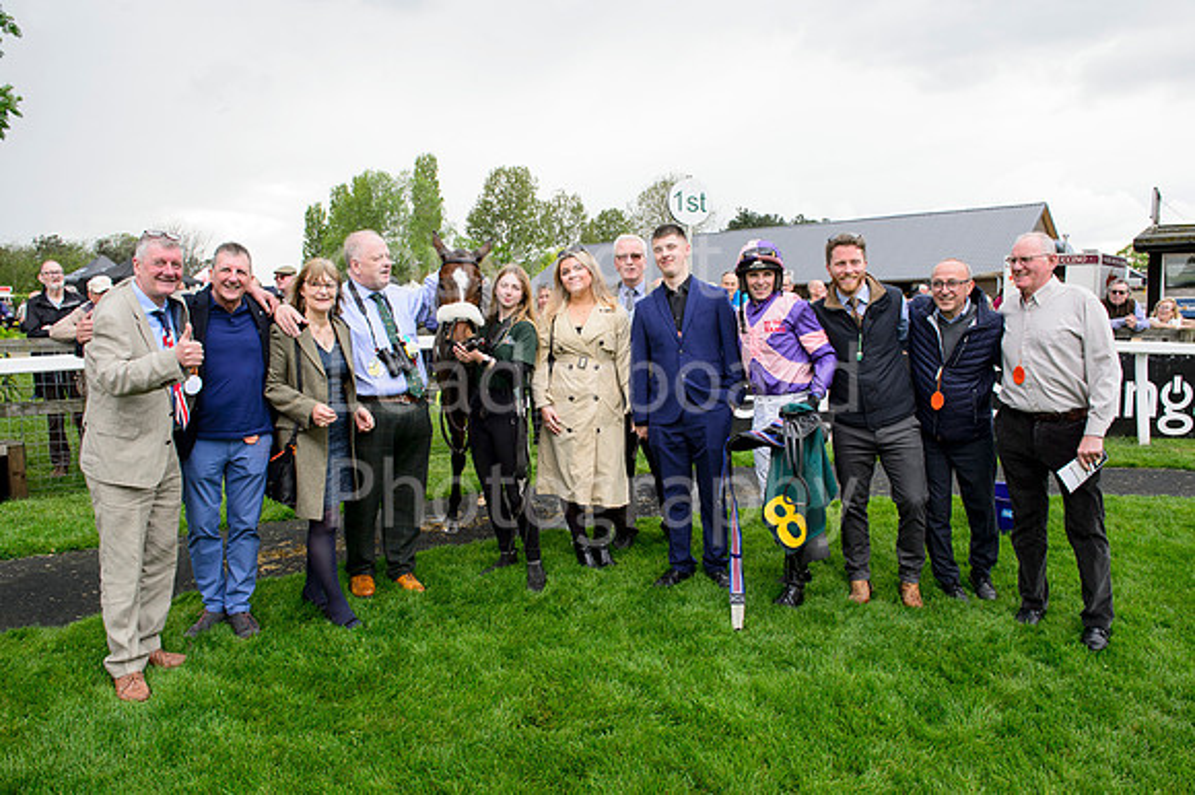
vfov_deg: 53.1
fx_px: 796
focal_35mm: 24
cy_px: 398
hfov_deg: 73.8
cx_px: 598
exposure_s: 1/160
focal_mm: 24
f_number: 8
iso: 500
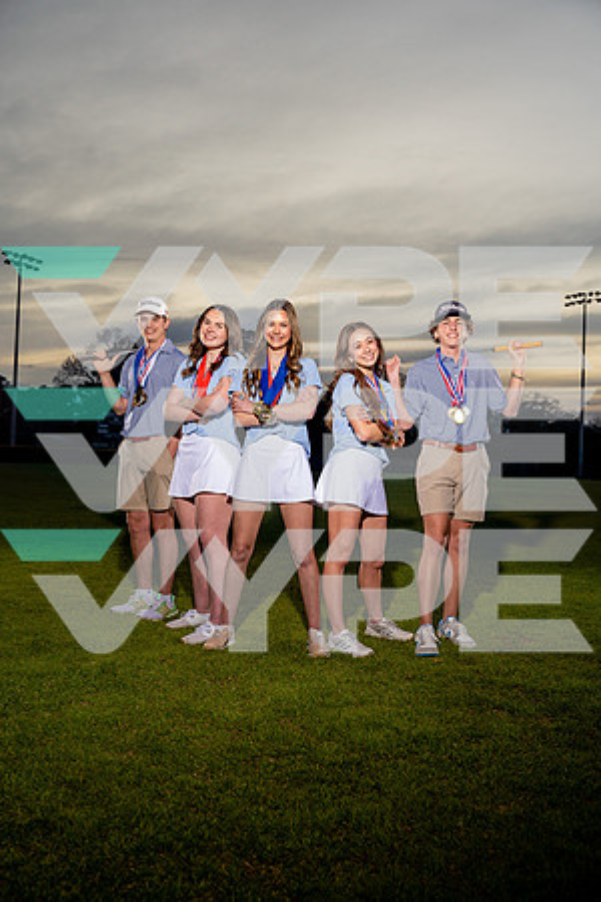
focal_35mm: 31
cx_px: 300
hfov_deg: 42.3
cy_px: 451
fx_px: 776
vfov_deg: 60.3
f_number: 4
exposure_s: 1/250
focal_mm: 31
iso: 200
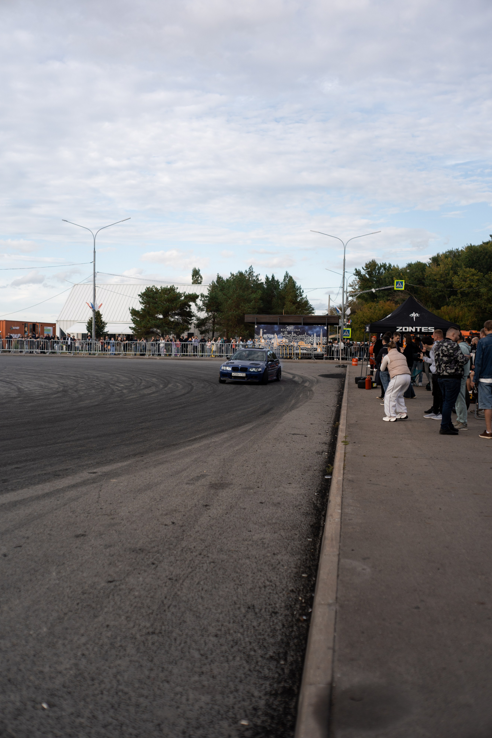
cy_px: 363
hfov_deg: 36.9
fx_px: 738
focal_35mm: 36
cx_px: 242
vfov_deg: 53.1
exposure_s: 1/2000
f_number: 2.2
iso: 100
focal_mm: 35
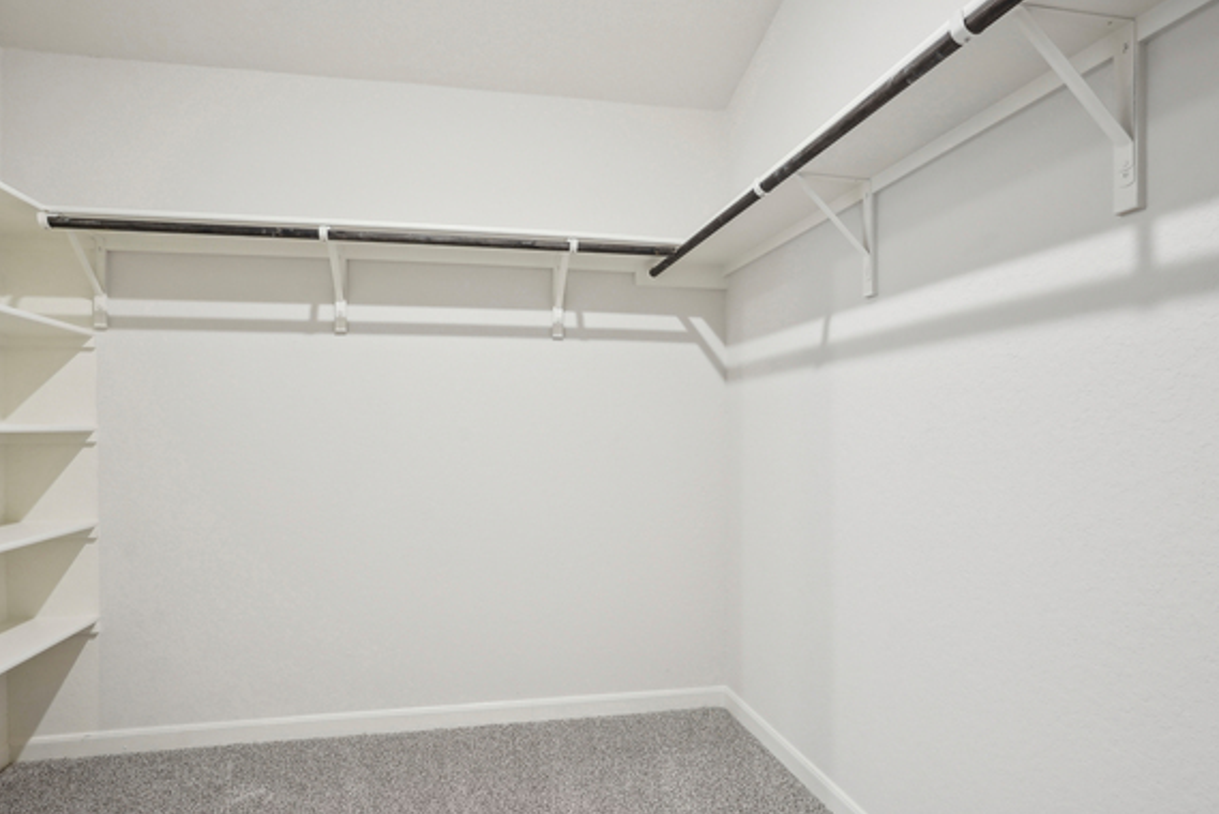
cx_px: 561
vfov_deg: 65.8
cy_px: 434
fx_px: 629
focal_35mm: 19
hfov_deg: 88.0
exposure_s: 1/5
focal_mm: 16.5
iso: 400
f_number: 8
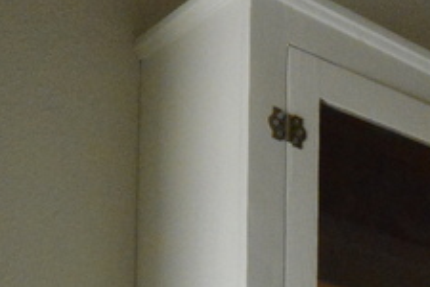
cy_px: 681
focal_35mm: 101
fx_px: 1206
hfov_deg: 18.9
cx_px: 535
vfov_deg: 11.3
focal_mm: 14
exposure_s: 1/50
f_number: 11
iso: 6400
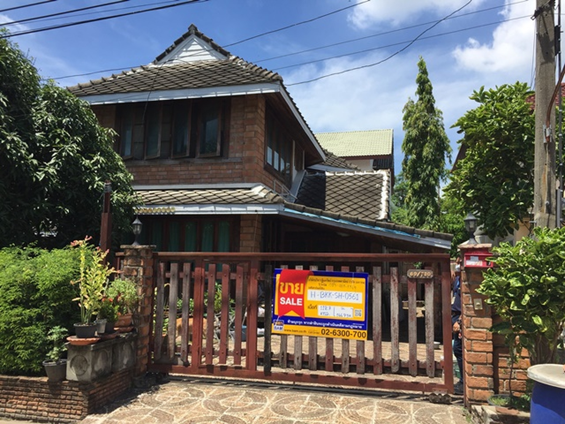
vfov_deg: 48.2
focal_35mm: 29
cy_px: 212
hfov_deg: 61.7
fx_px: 473
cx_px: 282
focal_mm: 4.15
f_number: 2.2
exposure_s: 1/1721
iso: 32
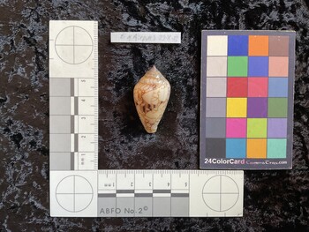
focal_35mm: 29
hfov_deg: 61.6
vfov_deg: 48.3
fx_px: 259
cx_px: 154
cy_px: 116
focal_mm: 3
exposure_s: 1/50
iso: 80
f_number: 1.8
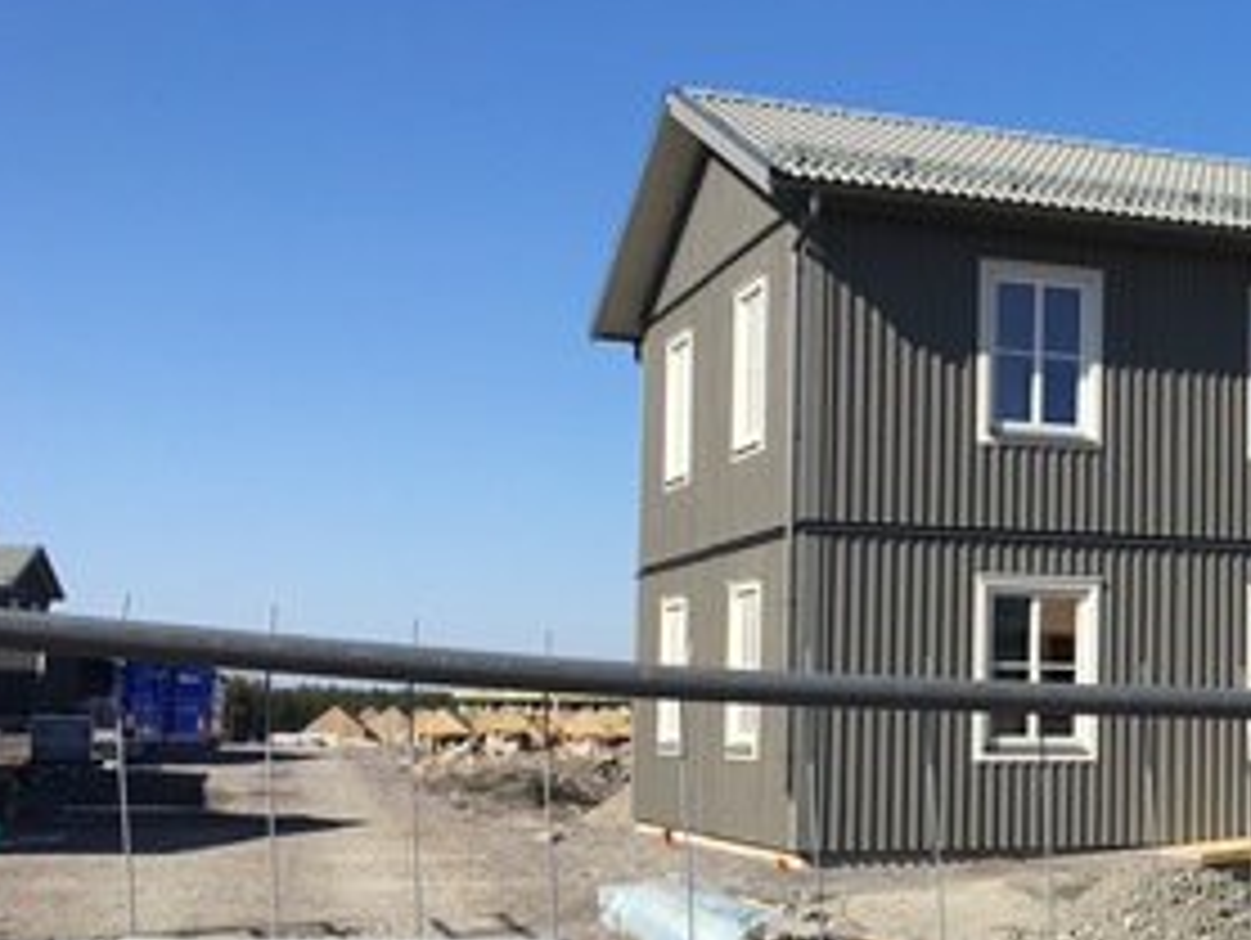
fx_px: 2279
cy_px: 562
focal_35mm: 63
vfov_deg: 23.3
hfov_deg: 28.6
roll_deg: -0.9
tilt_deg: +3.0
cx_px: 1271
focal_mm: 4.15
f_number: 2.2
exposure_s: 1/1709
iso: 25
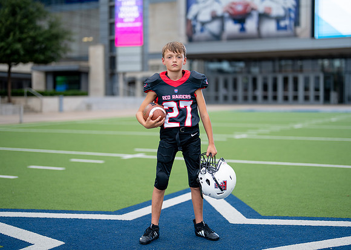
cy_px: 130
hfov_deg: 32.8
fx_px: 596
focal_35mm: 60
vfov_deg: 23.7
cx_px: 186
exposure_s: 1/1250
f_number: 1.2
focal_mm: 50
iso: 100
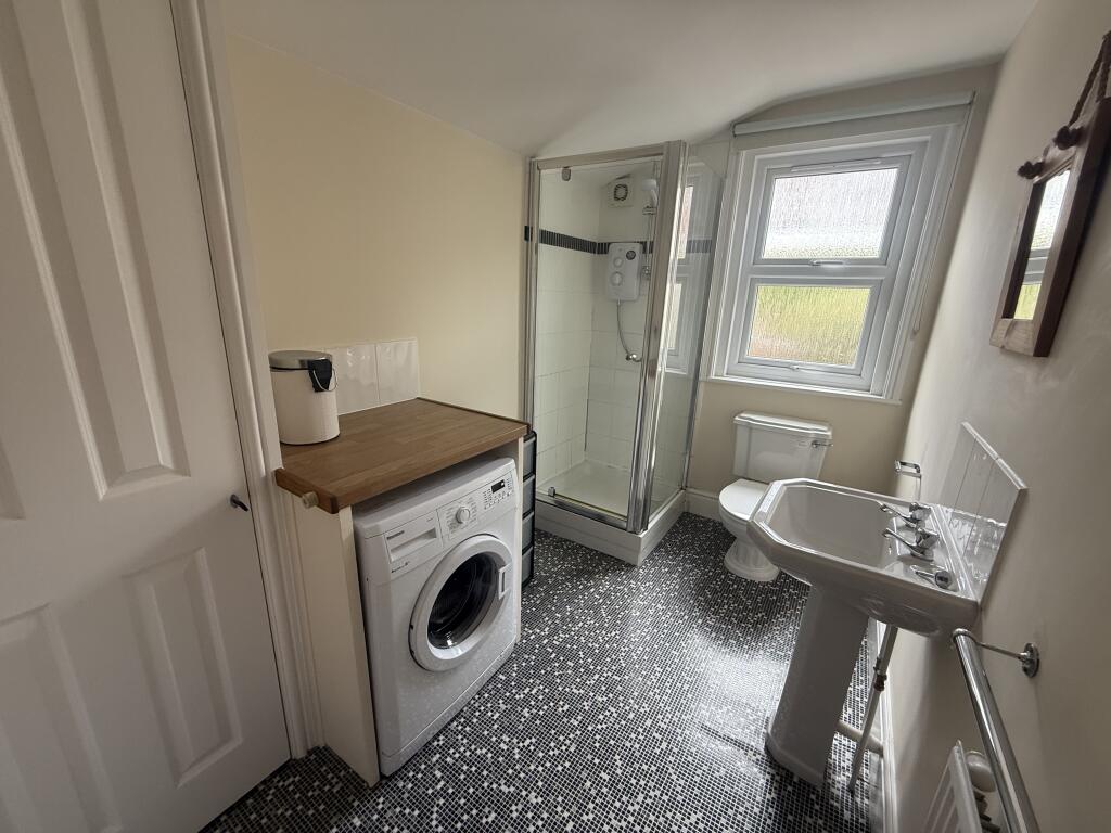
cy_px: 416
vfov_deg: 85.7
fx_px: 449
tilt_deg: -15.5
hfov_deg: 102.1
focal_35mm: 14
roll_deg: -2.9
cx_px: 556
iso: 125
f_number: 2.2
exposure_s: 1/99
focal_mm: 2.22
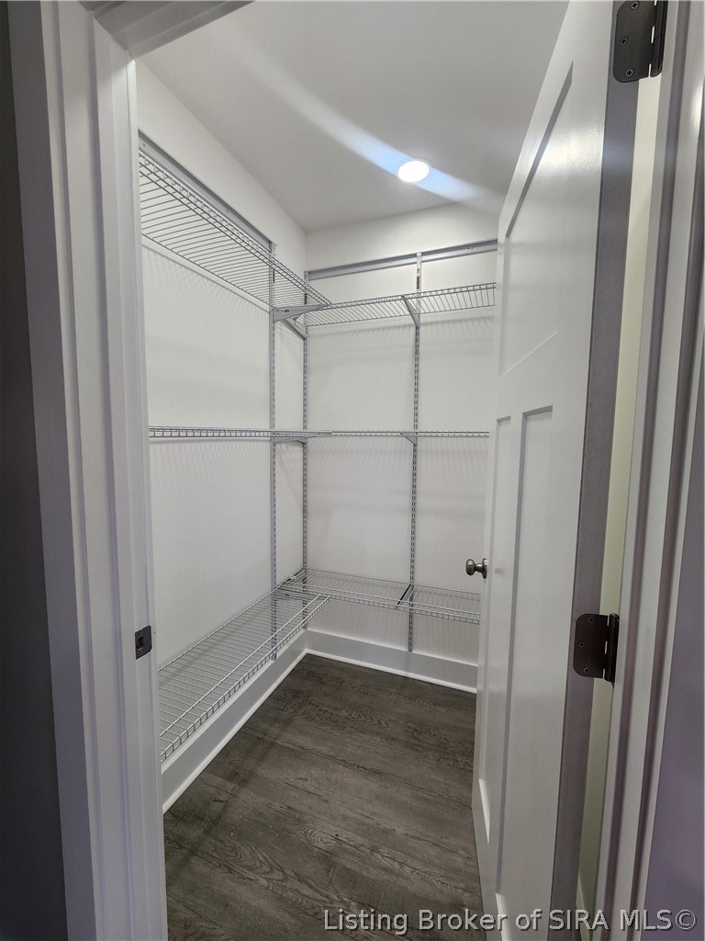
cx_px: 352
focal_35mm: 13
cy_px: 470
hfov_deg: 89.9
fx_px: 353
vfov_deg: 106.2
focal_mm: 2.2
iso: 64
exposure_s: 1/60
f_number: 2.2
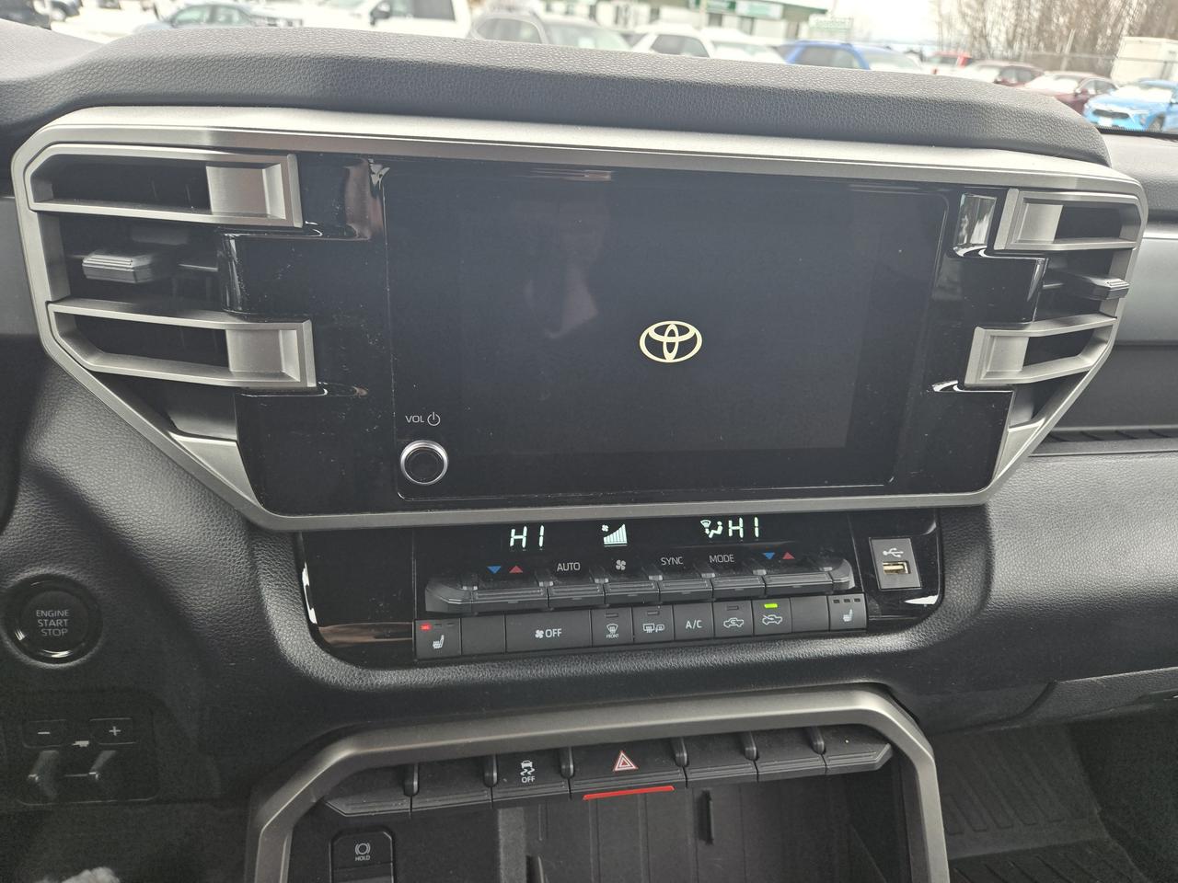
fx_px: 783
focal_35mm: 23
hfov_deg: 73.9
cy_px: 442
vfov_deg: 58.9
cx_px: 589
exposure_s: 1/180
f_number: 1.8
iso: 50
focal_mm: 5.4
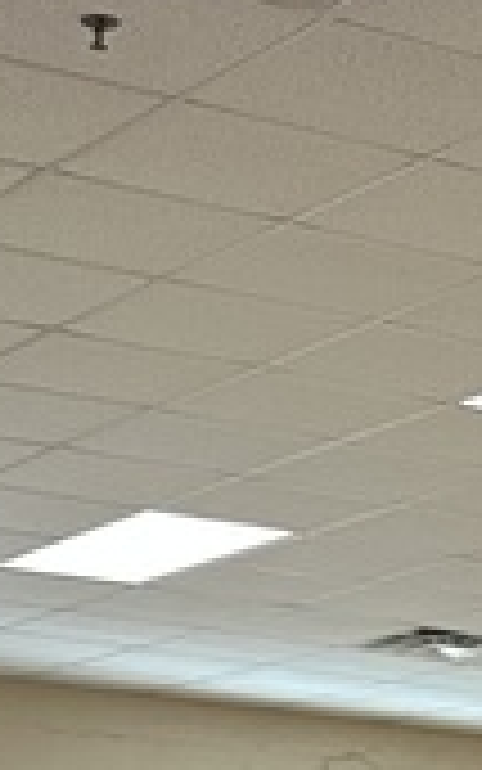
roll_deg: -0.8
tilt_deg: -12.9
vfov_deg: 11.1
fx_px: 3192
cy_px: 1959
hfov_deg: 8.4
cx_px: 725
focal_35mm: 152
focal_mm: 6.86
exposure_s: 1/60
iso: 160
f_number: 1.78
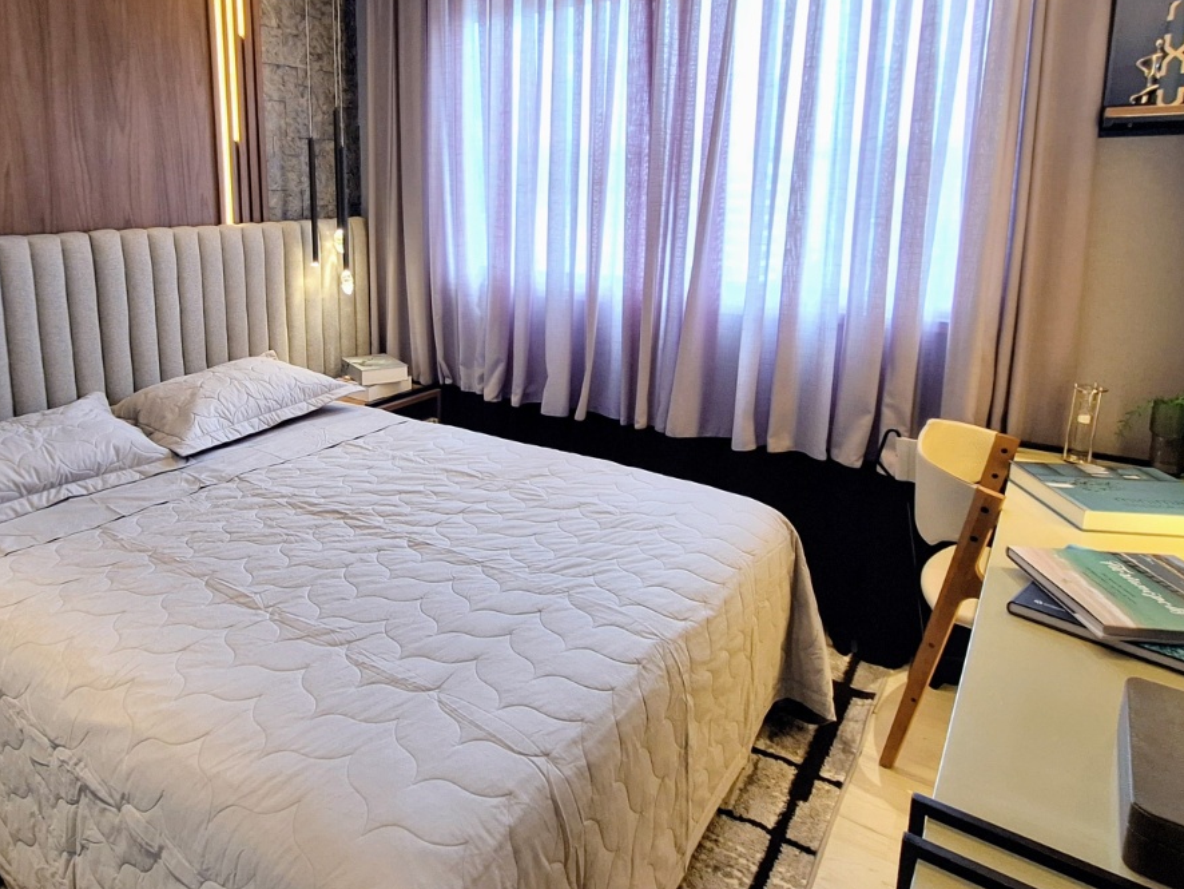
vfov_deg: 60.0
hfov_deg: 75.3
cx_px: 460
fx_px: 753
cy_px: 312
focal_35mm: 22
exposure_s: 1/50
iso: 40
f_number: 2.2
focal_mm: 1.74
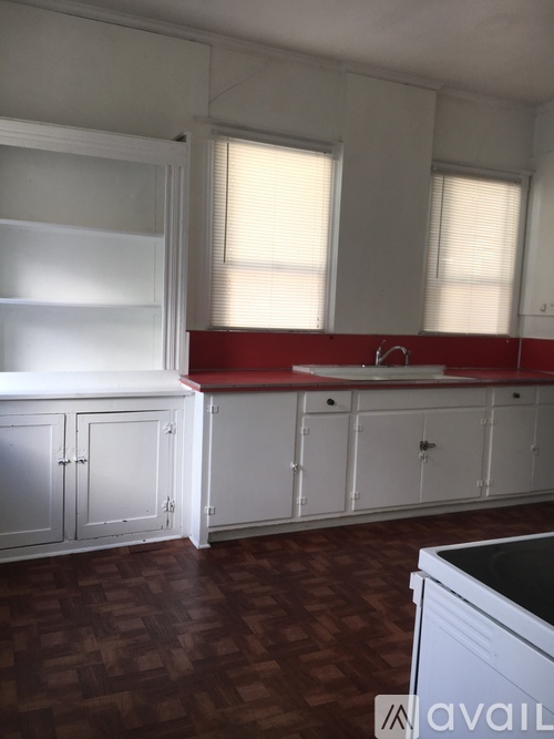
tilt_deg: -4.1
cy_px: 370
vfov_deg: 61.7
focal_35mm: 29
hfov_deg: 48.2
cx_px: 277
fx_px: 619
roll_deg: -2.1
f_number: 2.2
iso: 25
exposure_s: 1/30
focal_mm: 4.15
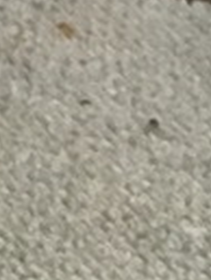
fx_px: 1842
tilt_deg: -12.5
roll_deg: -3.3
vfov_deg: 7.2
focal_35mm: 227
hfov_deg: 6.0
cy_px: -690
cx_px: -437
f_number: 2.2
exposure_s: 1/20
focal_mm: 4.15
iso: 200
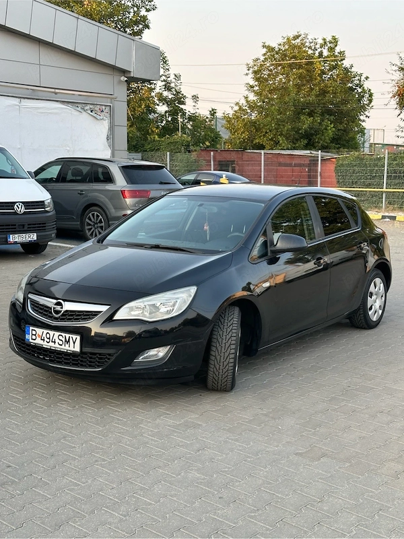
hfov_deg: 30.3
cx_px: 202
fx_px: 747
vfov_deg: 39.7
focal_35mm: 48
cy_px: 270
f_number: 1.78
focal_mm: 6.86
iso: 64
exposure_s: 1/284
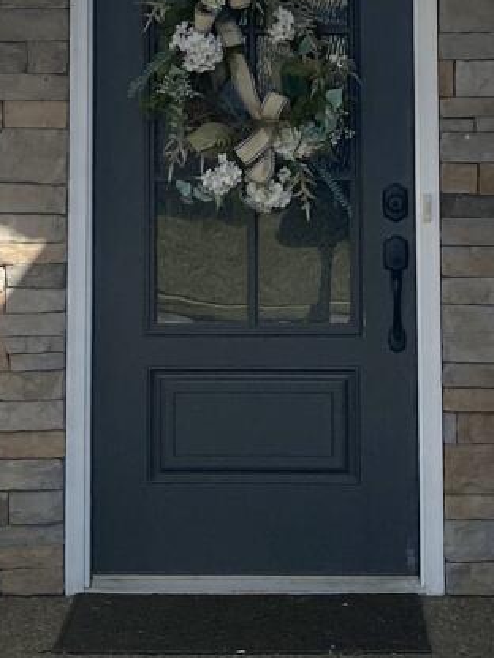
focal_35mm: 125
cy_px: -139
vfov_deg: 15.2
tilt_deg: +6.4
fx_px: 2378
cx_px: 238
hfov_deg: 11.9
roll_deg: +0.7
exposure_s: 1/2183
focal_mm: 4.25
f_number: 1.8
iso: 32
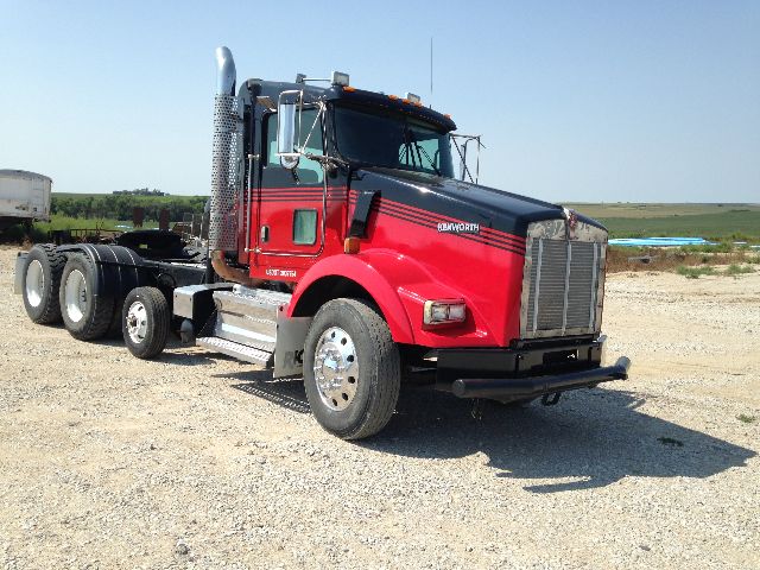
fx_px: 725
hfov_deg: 55.4
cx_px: 380
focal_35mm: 33
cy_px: 285
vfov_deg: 42.9
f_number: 2.4
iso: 50
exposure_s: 1/1323
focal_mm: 4.12
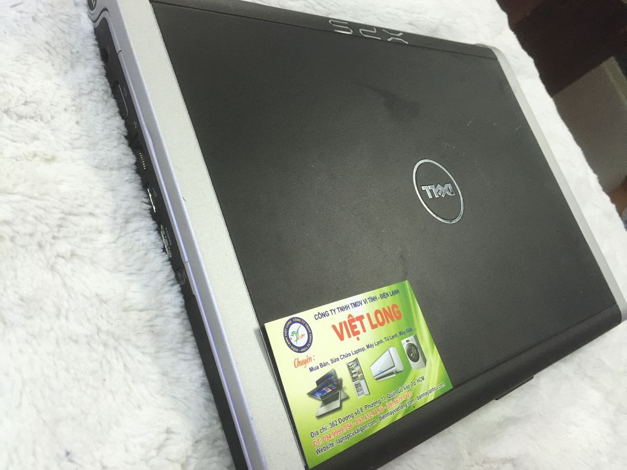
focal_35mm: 29
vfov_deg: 48.2
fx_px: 525
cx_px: 314
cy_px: 235
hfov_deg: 61.7
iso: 125
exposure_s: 1/17
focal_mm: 4.15
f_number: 2.2
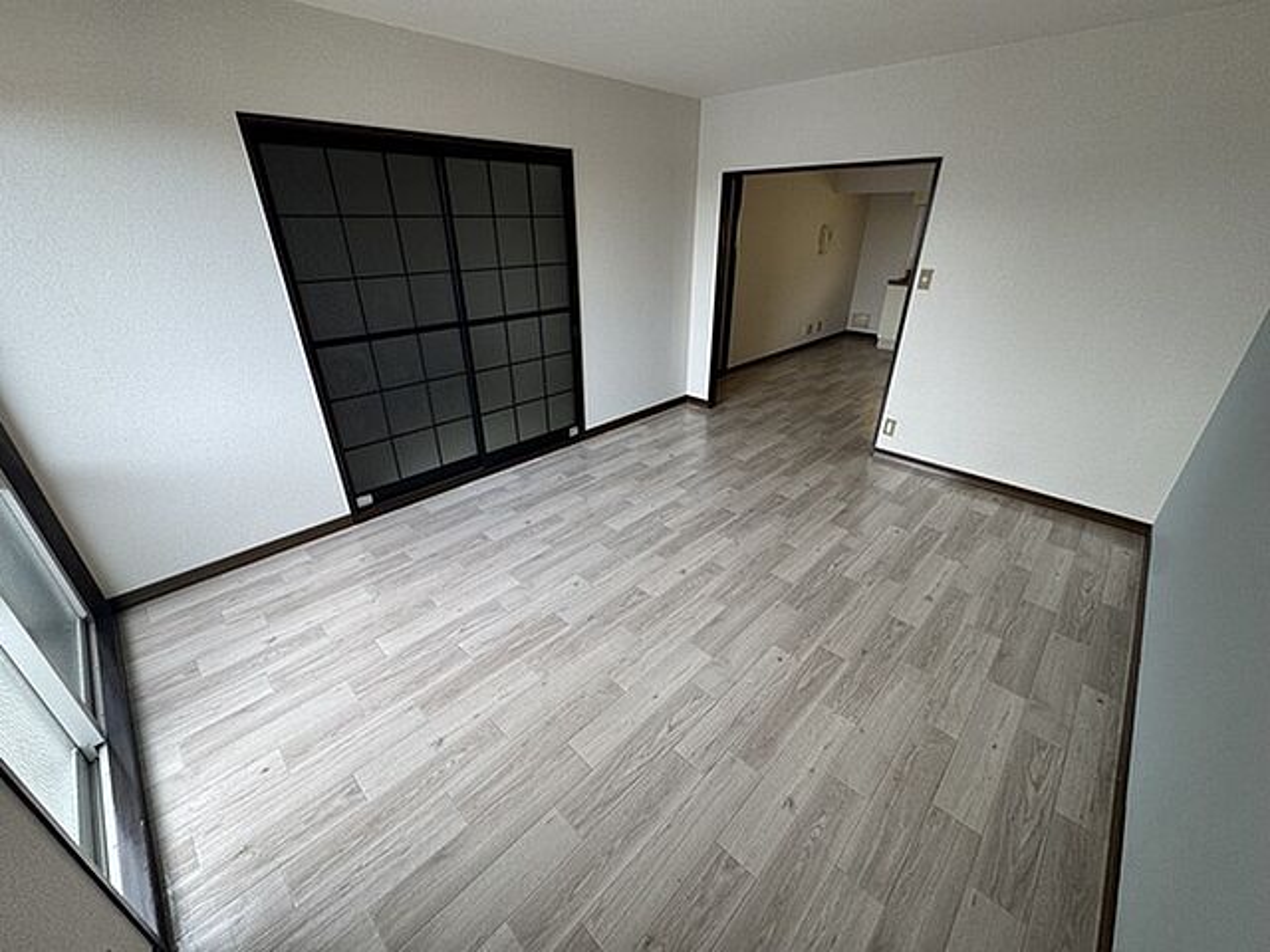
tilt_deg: -26.5
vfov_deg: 85.7
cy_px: 476
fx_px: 514
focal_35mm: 14
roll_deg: +0.1
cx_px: 635
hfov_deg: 102.1
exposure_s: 1/99
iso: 160
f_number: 2.2
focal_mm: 2.22
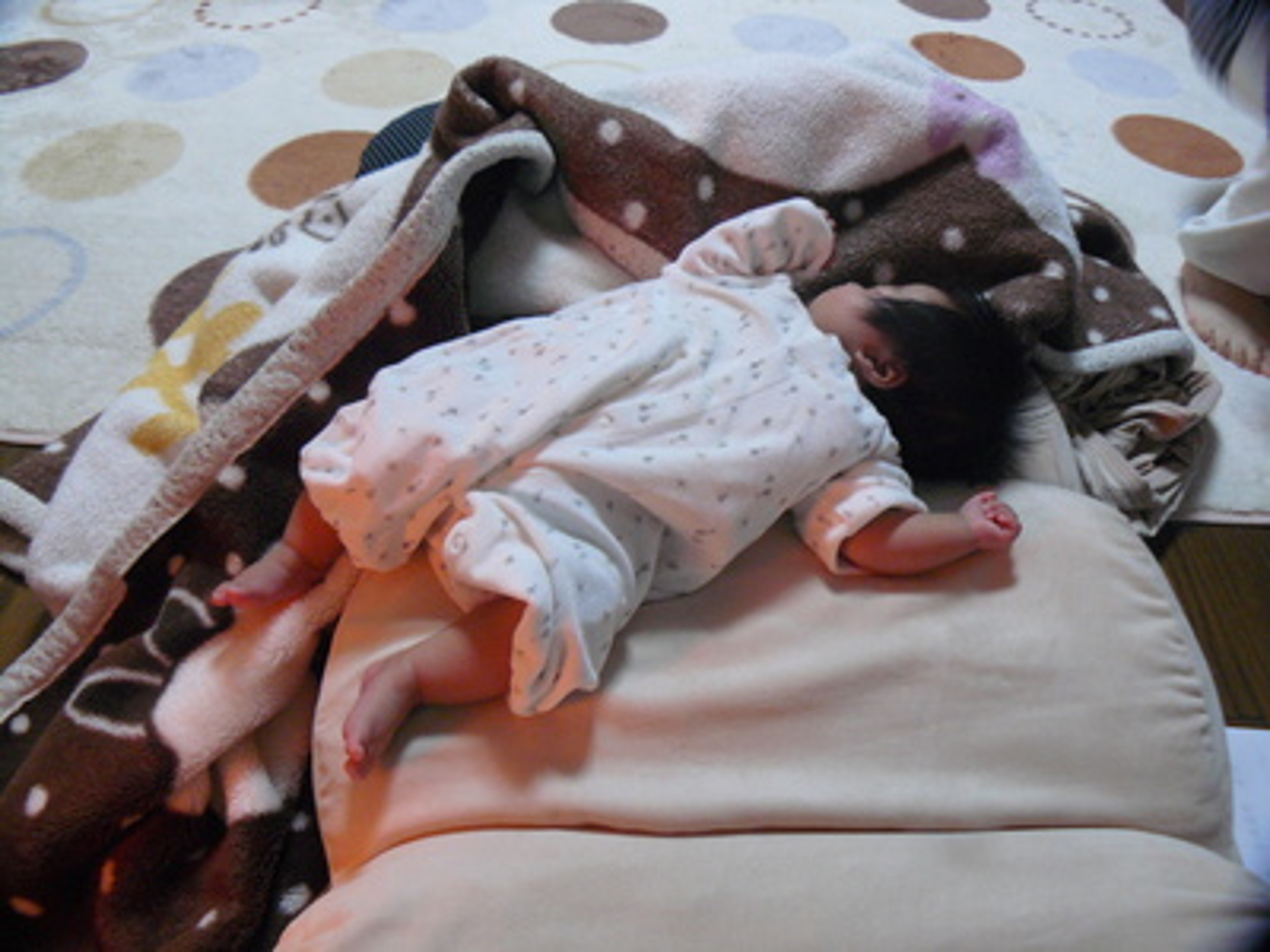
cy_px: 476
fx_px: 1321
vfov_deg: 39.7
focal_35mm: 36
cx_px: 635
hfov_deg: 51.4
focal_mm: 6
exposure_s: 1/13
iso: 200
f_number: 2.8
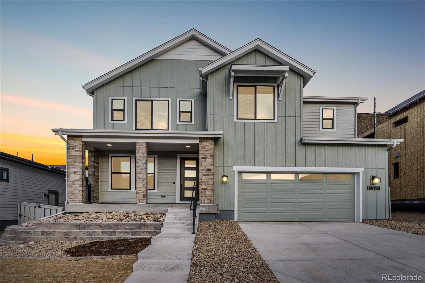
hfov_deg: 90.0
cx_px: 212
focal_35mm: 18
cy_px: 142
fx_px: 212
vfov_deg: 67.4
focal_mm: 18
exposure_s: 1/100
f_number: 8
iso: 500
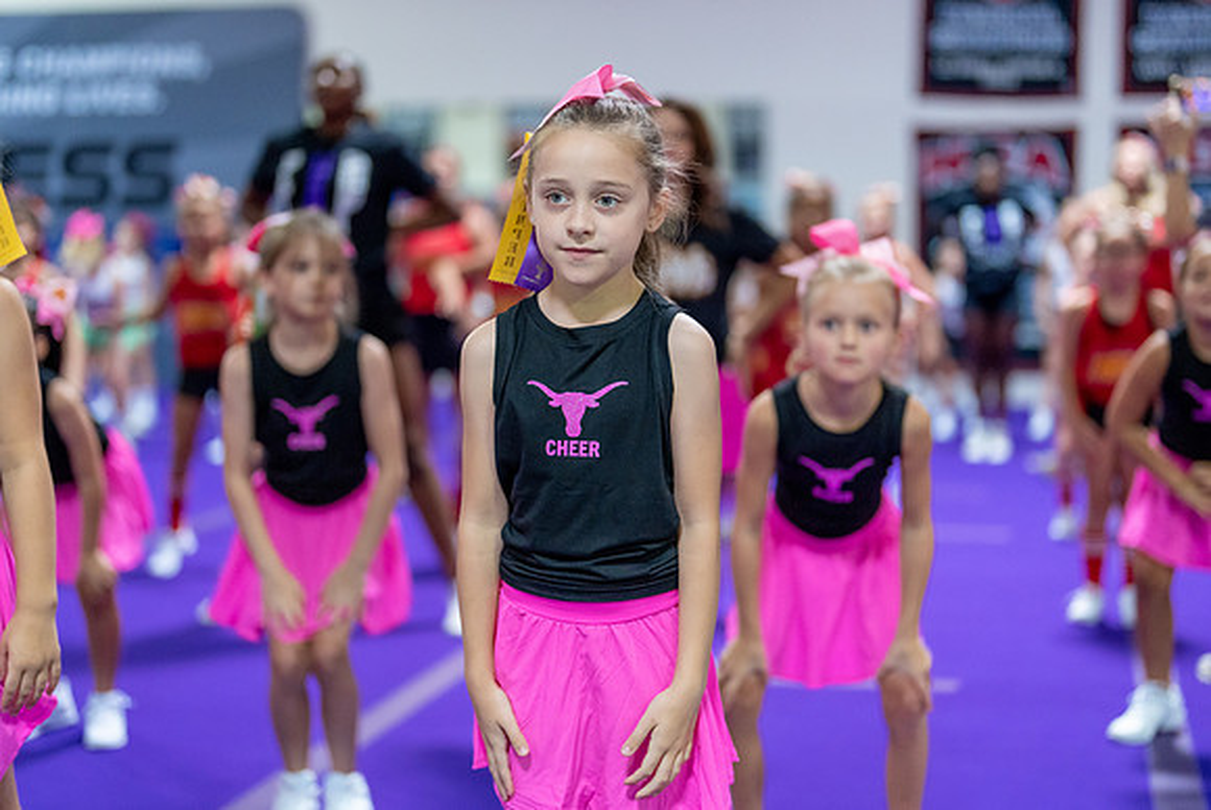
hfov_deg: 34.5
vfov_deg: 23.5
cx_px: 626
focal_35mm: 58
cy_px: 366
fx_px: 1949
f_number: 1.2
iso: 1600
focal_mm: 50
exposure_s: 1/800
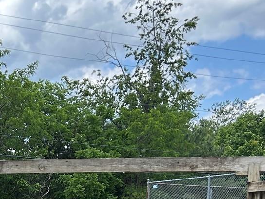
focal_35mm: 98
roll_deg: -1.6
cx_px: -94
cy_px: 292
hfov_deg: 18.4
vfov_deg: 14.2
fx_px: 751
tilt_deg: -4.5
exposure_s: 1/1488
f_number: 1.5
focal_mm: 5.7
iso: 50
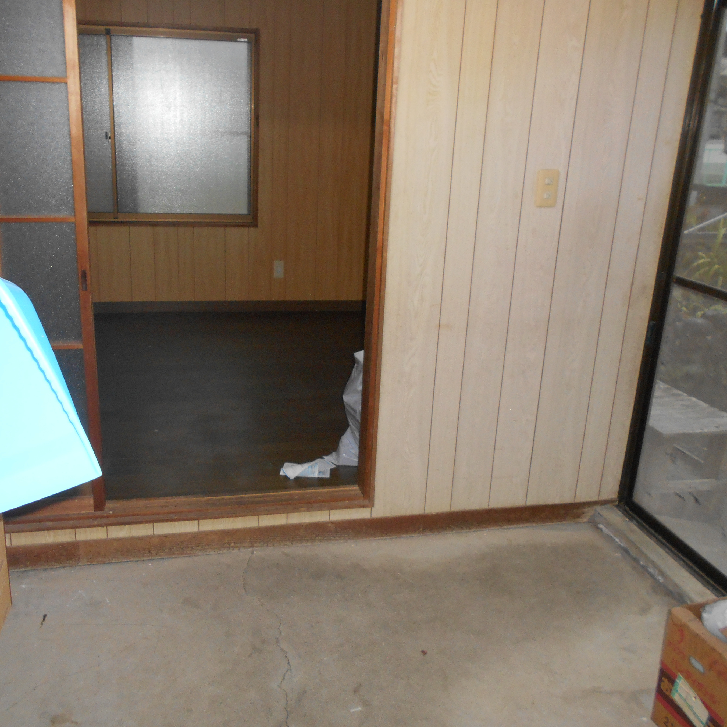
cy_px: 367
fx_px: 737
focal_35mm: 31
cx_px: 342
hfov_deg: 52.5
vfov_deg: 52.5
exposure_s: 1/25
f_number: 3.2
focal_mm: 4.6
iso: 280
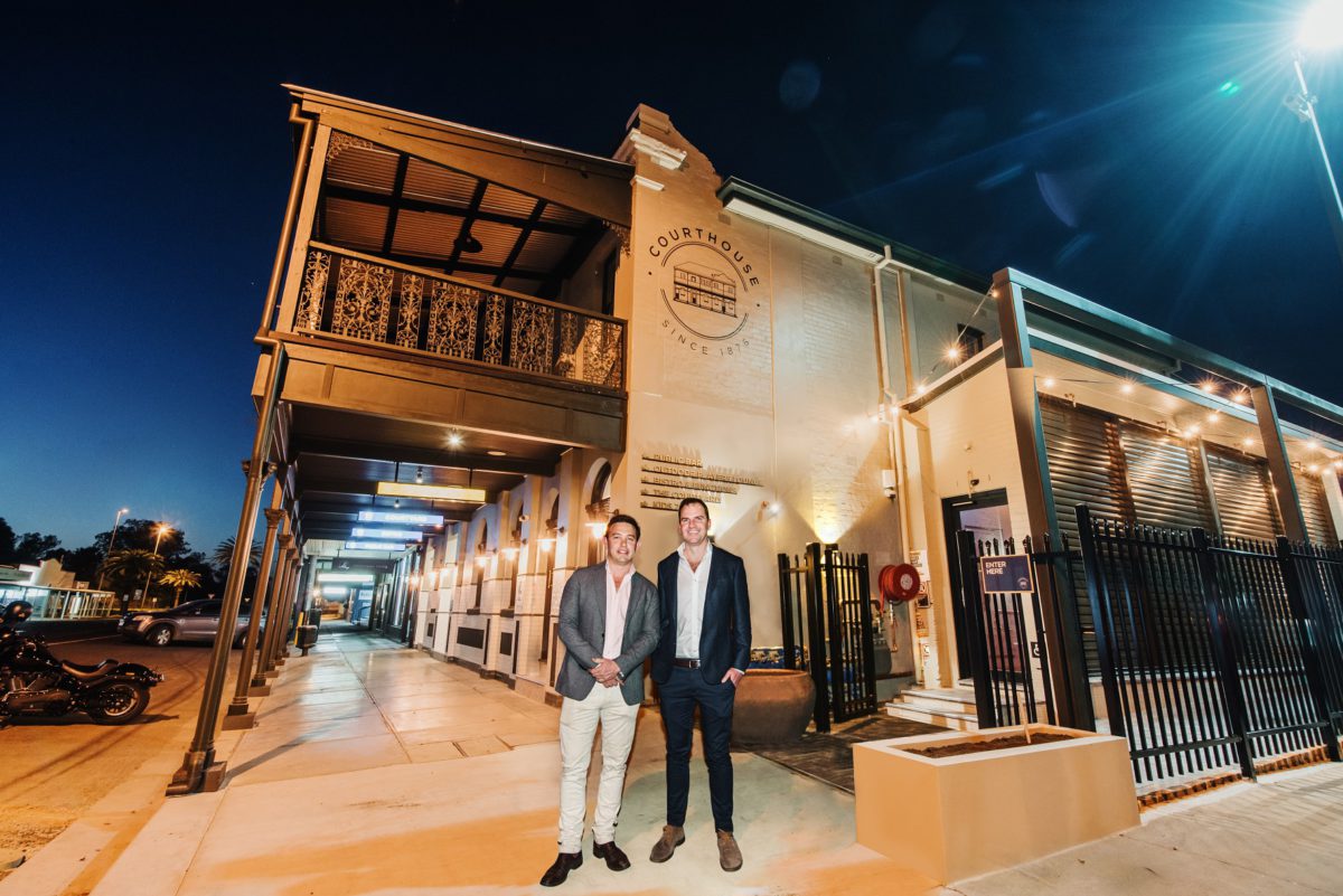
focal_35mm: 16
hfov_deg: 96.7
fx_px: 597
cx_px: 672
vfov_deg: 73.8
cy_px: 448
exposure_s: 2.5
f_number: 16
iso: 1000
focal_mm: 16
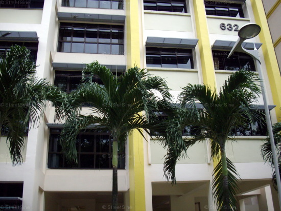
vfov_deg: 38.6
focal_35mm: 37
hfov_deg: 50.2
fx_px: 300
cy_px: 106
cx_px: 140
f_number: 2.8
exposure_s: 1/80
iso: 160
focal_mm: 6.2
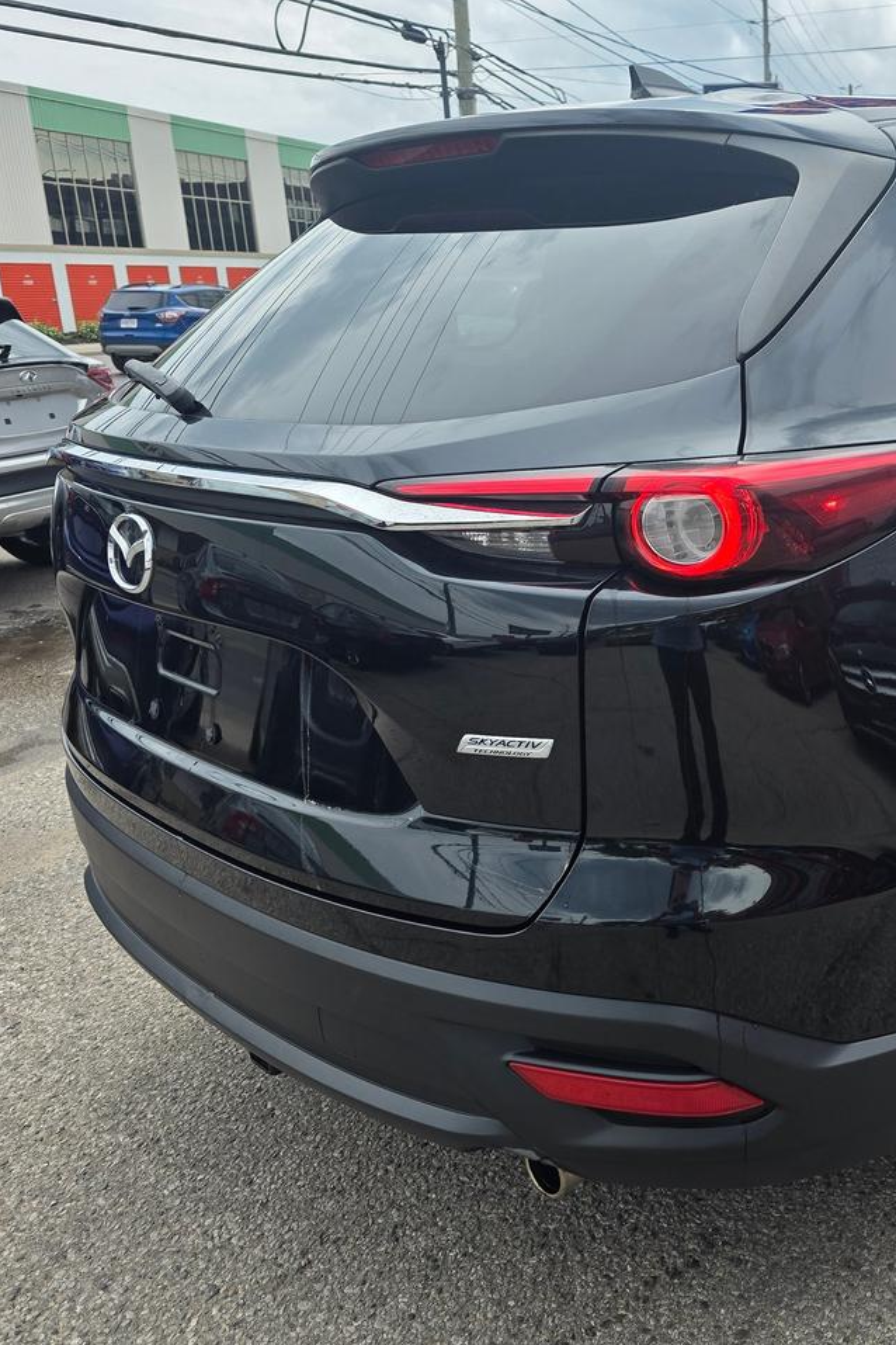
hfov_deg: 38.3
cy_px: 672
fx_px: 1195
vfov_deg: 58.7
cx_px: 806
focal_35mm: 32
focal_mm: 6.3
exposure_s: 1/2259
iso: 80
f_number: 1.7
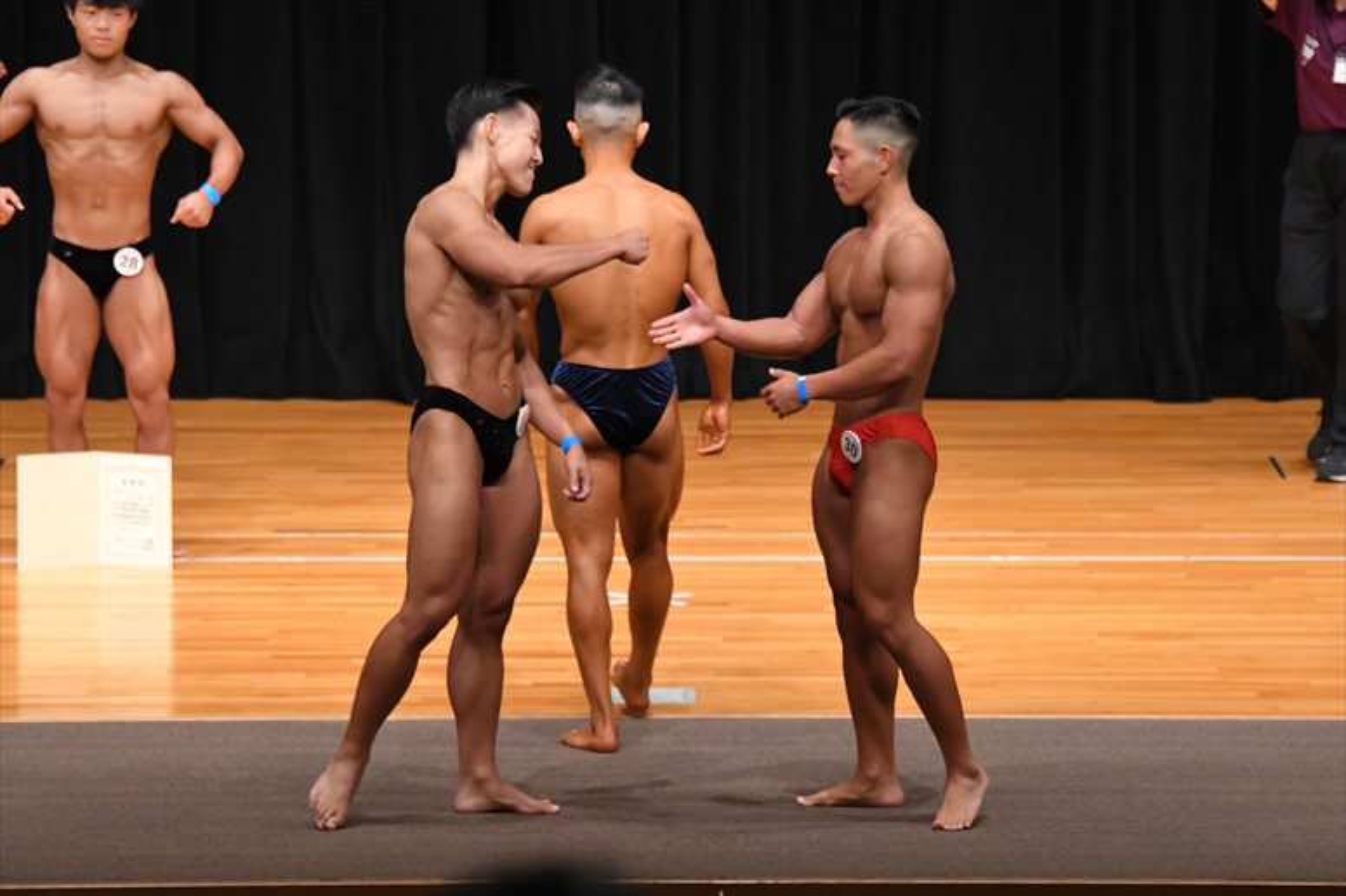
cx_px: 673
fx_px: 8409
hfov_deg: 9.2
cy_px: 448
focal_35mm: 225
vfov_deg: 6.1
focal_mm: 150
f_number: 5.6
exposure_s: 1/400
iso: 4000
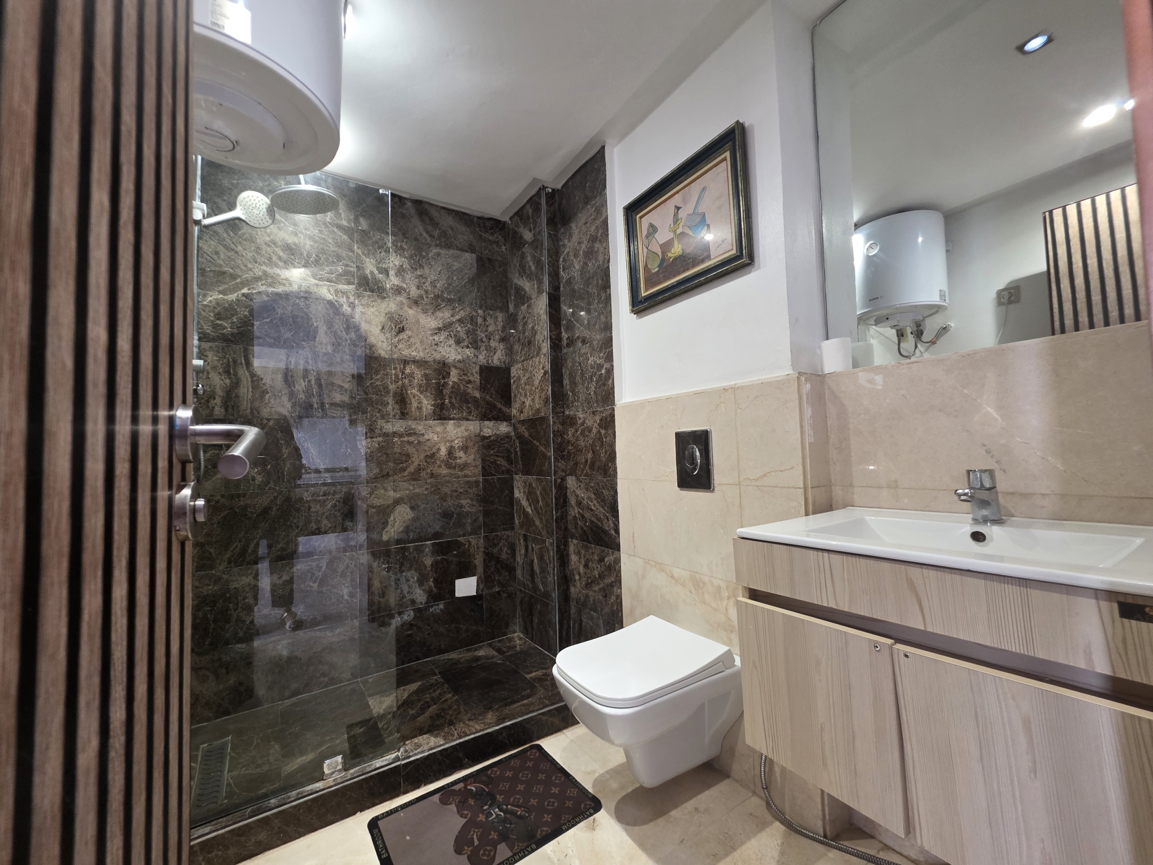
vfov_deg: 89.9
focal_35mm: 13
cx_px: 576
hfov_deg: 106.2
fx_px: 433
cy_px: 432
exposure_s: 1/50
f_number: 1.9
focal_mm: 2.2
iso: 320
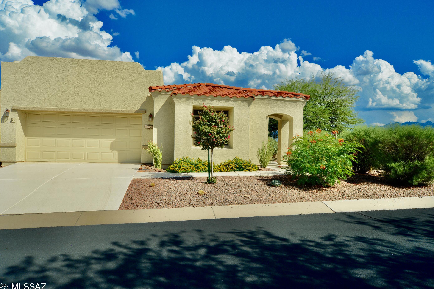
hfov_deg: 71.5
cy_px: 144
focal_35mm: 25
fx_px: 301
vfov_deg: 51.3
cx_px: 218
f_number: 13
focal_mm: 23
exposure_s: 1/320
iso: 200
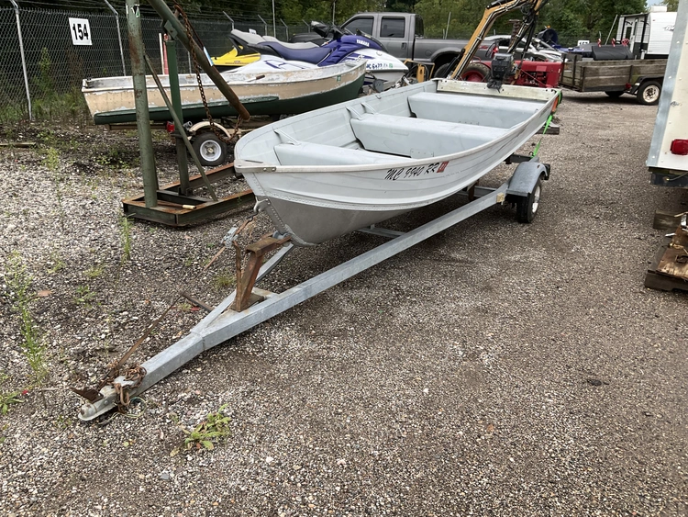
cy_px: 258
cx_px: 344
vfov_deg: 48.3
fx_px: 577
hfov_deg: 61.6
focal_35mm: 29
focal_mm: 3
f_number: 1.8
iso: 20
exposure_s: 1/122
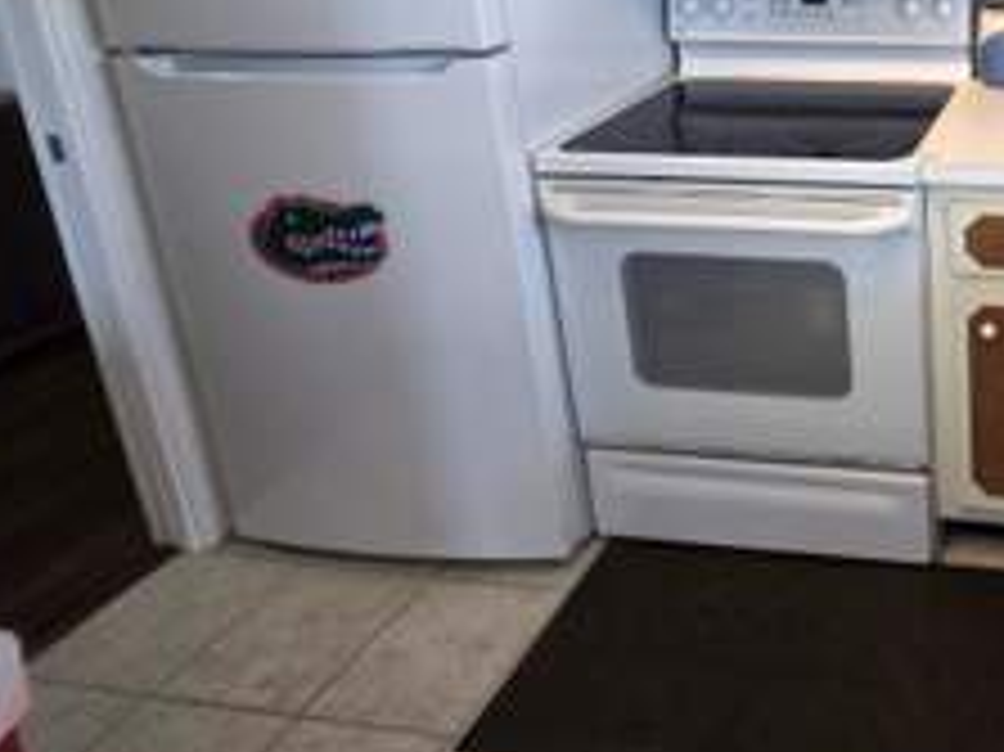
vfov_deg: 44.3
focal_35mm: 28
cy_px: 47
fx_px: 812
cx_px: 1022
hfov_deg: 50.3
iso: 125
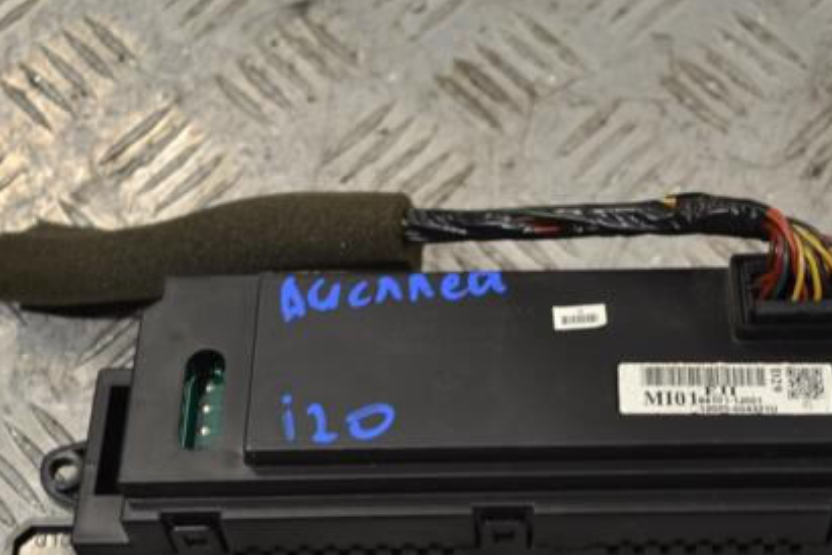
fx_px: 1618
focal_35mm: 70
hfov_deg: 28.8
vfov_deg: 19.4
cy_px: 354
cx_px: 494
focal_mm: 32
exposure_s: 1/30
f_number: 4.8
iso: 100
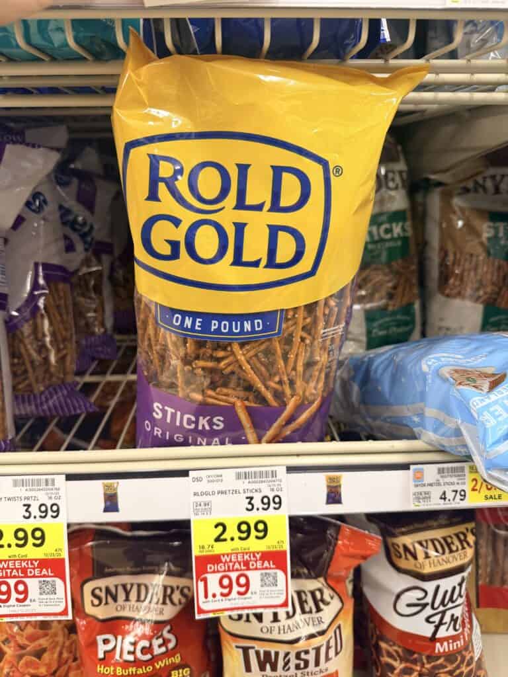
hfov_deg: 56.8
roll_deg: +1.1
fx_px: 470
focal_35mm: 24
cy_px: 338
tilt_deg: -22.9
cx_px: 254
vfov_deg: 71.6
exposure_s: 1/42
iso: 200
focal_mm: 6.76
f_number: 1.78
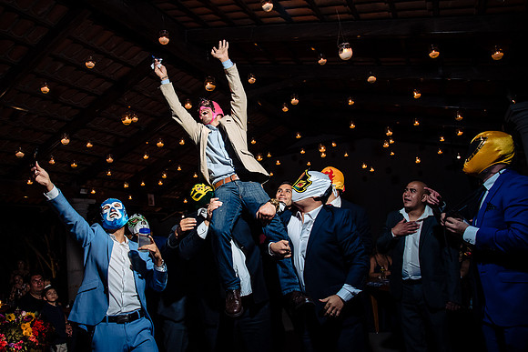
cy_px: 175
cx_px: 230
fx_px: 397
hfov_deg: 67.0
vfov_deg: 47.8
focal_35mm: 27
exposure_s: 1/125
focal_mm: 24
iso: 2000
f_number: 8
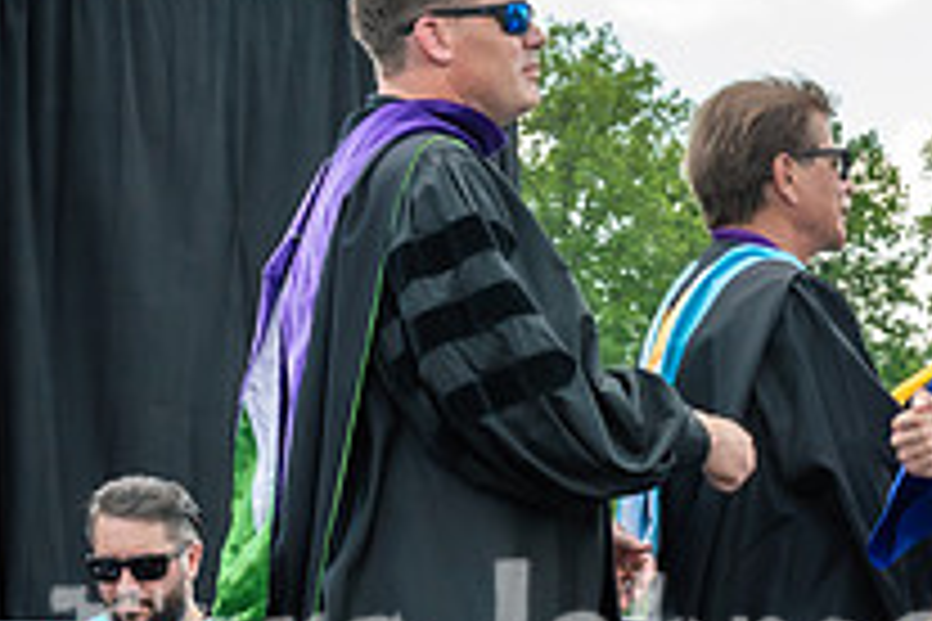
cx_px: 779
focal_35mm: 127
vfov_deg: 10.8
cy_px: 513
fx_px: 3288
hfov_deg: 16.0
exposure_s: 1/200
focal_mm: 26
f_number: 7.1
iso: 200
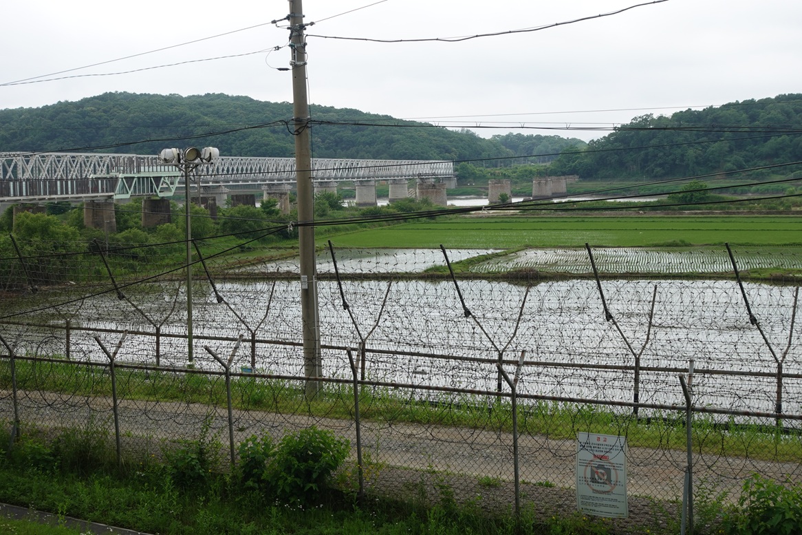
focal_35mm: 58
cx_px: 401
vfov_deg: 23.4
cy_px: 268
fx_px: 1292
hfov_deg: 34.5
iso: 125
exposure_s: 1/200
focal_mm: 21.39
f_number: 5.6
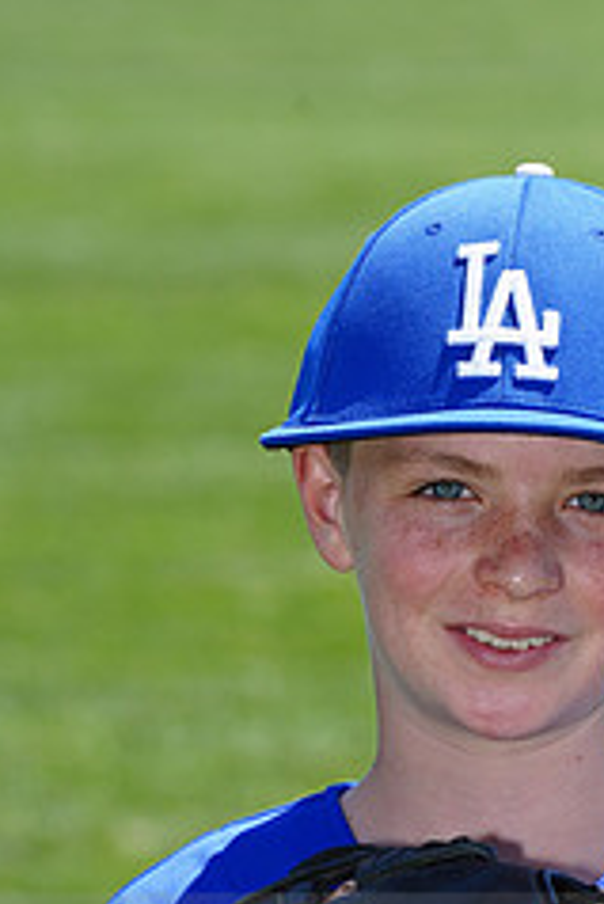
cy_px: 946
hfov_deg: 2.8
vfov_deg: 4.2
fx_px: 12263
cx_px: 503
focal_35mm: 488
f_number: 9
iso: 160
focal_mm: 200
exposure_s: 1/200
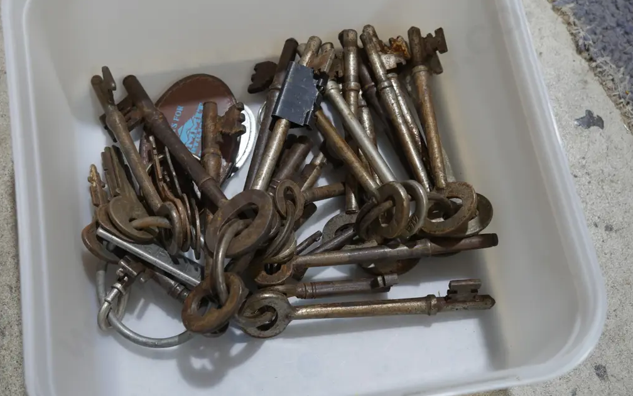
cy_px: 160
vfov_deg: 23.1
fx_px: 966
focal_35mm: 56
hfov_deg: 36.3
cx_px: 319
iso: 500
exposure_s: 1/60
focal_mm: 26
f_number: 5.3
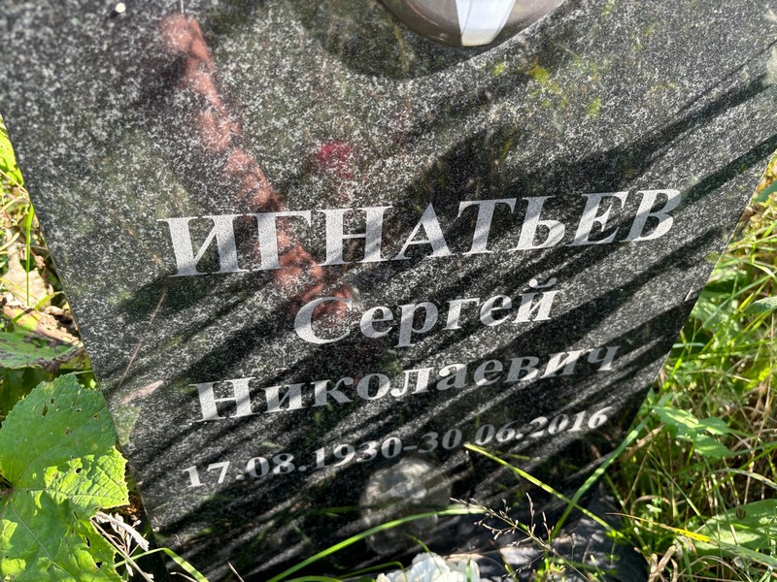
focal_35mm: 26
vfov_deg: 53.1
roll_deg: -6.2
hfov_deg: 67.3
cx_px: 388
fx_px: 584
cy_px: 291
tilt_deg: -39.9
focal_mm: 5.96
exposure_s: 1/130
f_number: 1.6
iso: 40
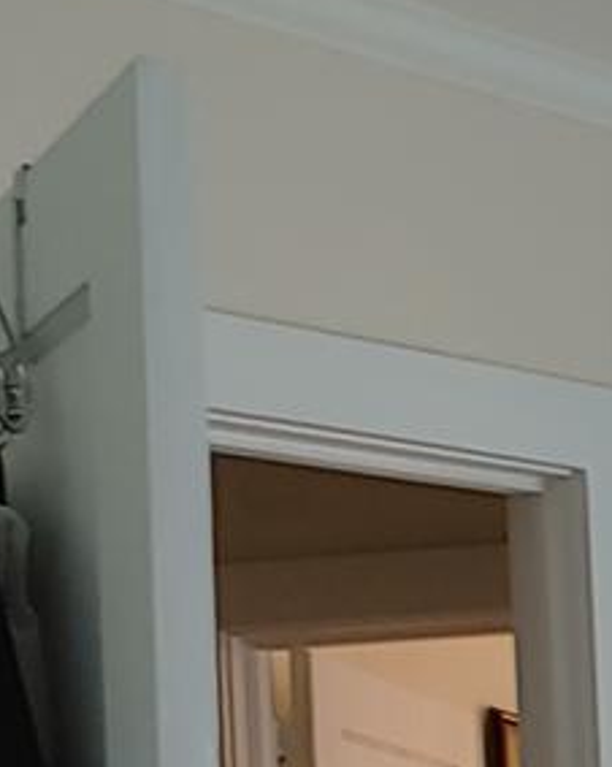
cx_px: 1186
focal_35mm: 106
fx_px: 2403
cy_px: 965
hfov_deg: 12.8
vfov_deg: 17.2
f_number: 1.9
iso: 100
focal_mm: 1.78
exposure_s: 1/24
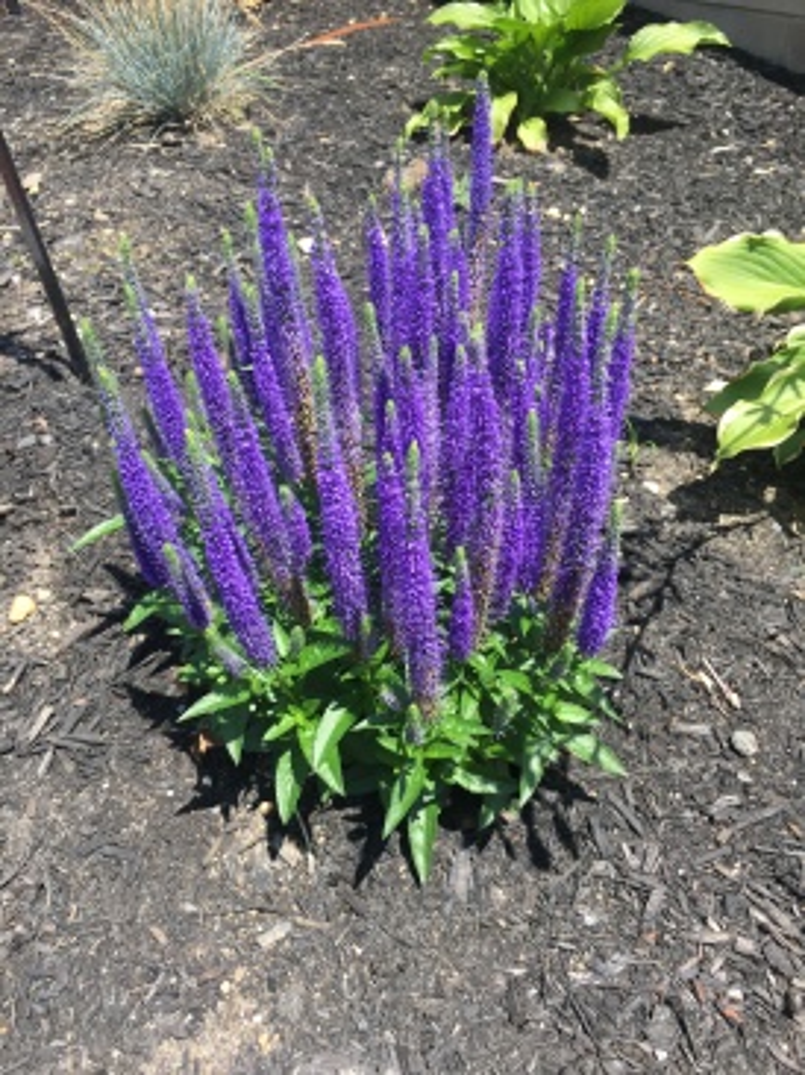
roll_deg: +3.2
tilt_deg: -34.6
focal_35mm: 29
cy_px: 538
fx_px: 900
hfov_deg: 48.2
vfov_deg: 61.7
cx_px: 402
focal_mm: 4.15
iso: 25
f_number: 2.2
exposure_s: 1/610
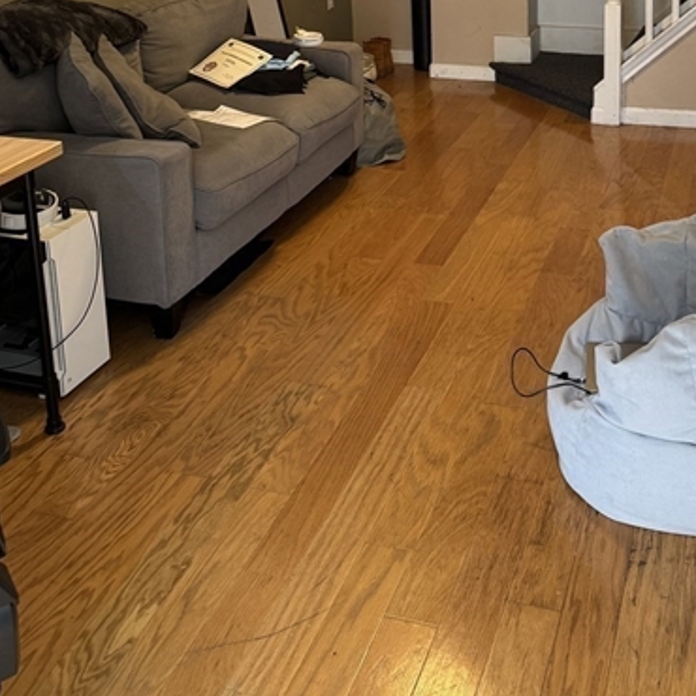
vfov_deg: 34.9
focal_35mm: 44
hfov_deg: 38.0
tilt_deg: -11.5
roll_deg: +2.3
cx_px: 455
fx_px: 1001
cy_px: 6
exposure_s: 1/60
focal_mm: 6.76
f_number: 1.78
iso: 250
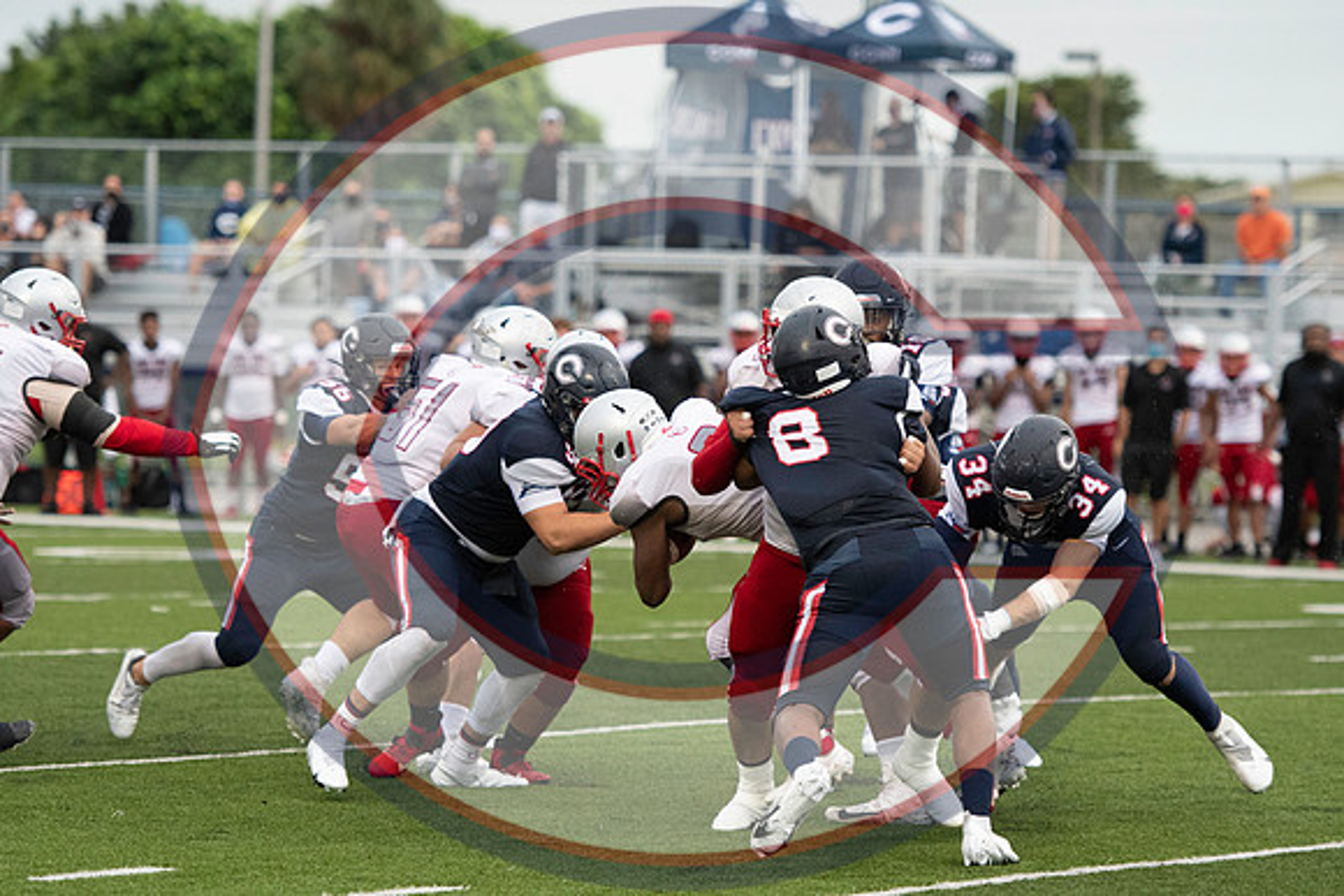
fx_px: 7841
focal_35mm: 210
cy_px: 448
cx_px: 672
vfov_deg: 6.5
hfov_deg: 9.8
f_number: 2.8
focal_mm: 140
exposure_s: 1/2000
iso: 2500
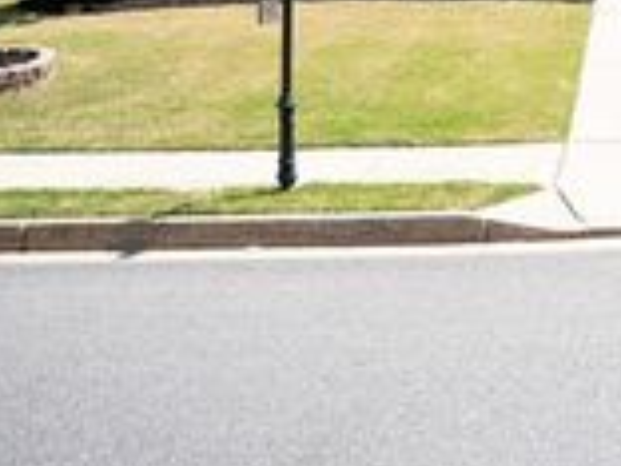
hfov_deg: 25.0
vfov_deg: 18.2
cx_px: 629
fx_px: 1328
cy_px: -181
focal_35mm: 74
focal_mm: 24
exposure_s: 1/1000
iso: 100
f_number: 2.8
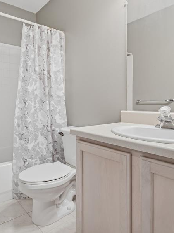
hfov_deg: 58.4
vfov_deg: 73.6
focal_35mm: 23
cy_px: 101
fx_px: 154
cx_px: 69
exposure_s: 1/60
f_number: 4
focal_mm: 14
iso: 2000
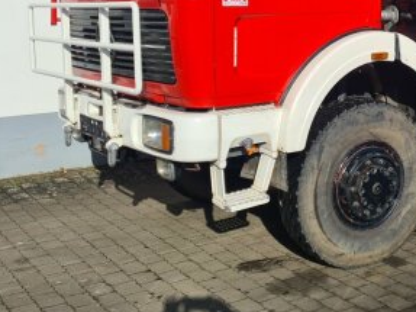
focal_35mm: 58
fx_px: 697
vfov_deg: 24.5
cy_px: 33
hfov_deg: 31.8
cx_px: 368
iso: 50
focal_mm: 5.4
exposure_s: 1/4608
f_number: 1.8
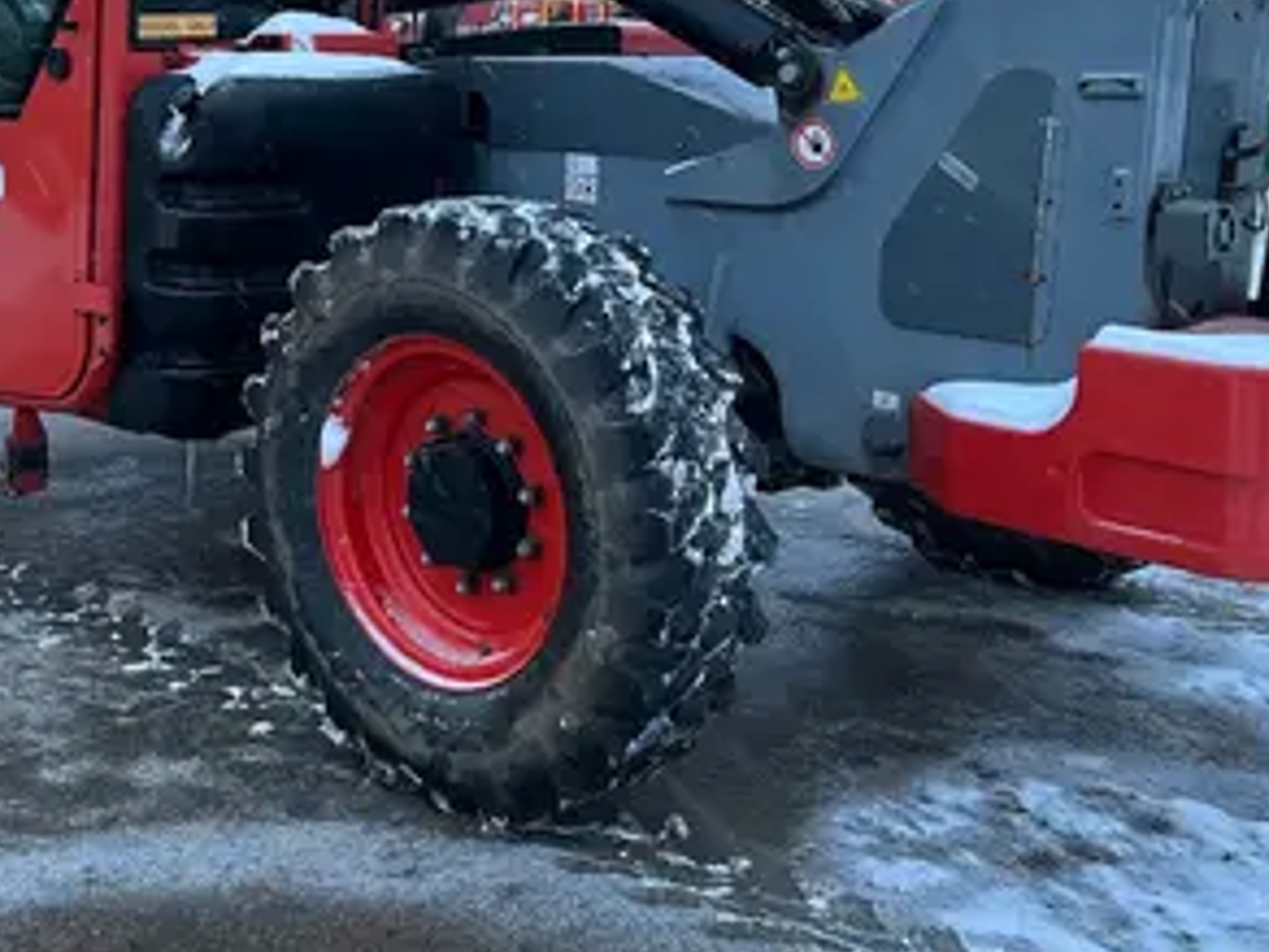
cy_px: 189
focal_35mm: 49
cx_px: 400
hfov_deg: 38.4
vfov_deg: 29.0
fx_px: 1796
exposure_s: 1/60
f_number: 1.5
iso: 160
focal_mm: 5.7
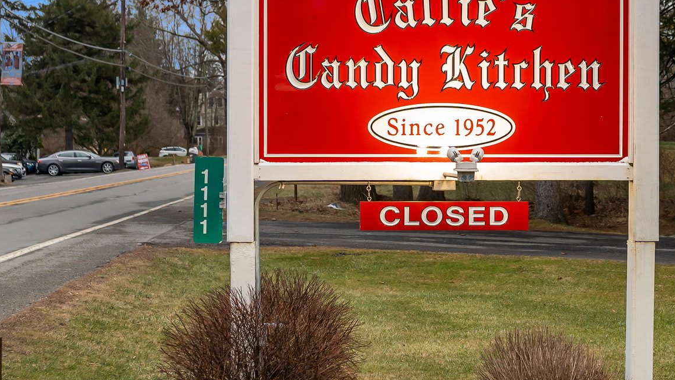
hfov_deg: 21.9
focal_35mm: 97
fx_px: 1736
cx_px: 439
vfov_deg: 12.4
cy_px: 85
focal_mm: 35
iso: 800
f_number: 4
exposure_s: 1/40
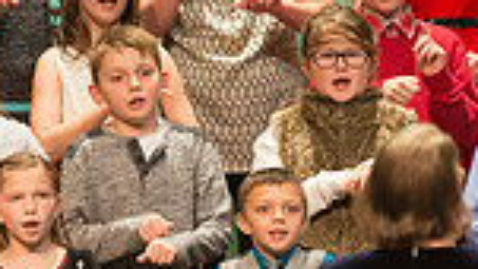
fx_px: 10205
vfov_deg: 1.5
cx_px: 76
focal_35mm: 805
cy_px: 217
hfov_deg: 2.7
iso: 2500
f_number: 2.8
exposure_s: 1/250
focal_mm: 200
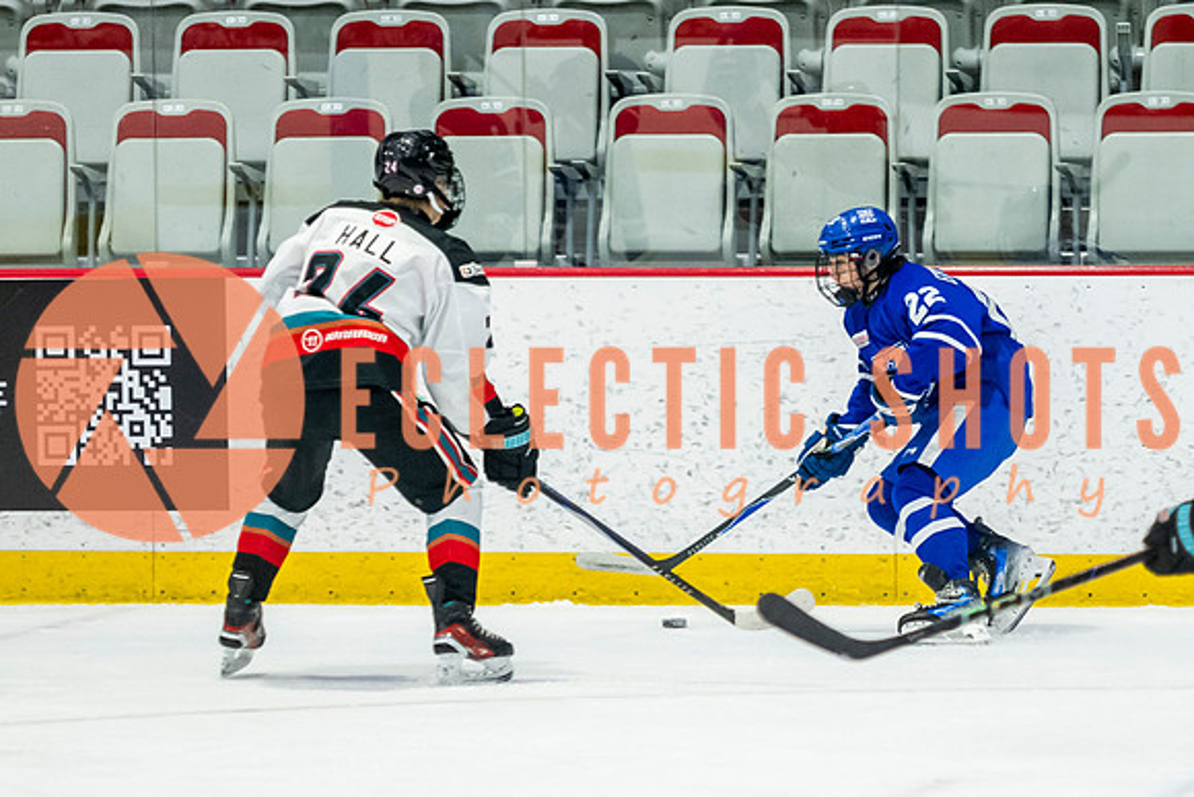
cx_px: 911
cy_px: 425
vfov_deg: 4.9
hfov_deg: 7.3
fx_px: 9396
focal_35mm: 283
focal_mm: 105
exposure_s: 1/1000
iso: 1600
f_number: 3.2
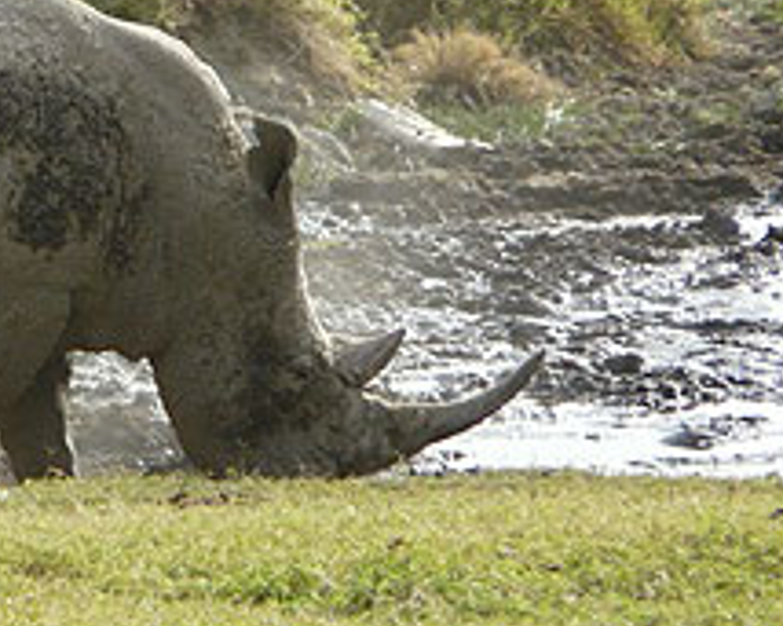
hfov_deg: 1.9
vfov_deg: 1.5
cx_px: 11
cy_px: 245
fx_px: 23511
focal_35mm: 1015
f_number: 4.2
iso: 100
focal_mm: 81.1
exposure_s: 1/250
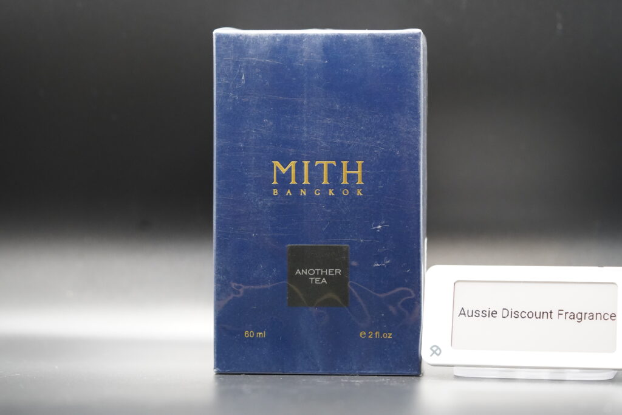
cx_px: 311
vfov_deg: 15.2
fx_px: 1555
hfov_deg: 22.6
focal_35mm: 90
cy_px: 208
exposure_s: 1/100
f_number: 4
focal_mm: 90
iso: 5000
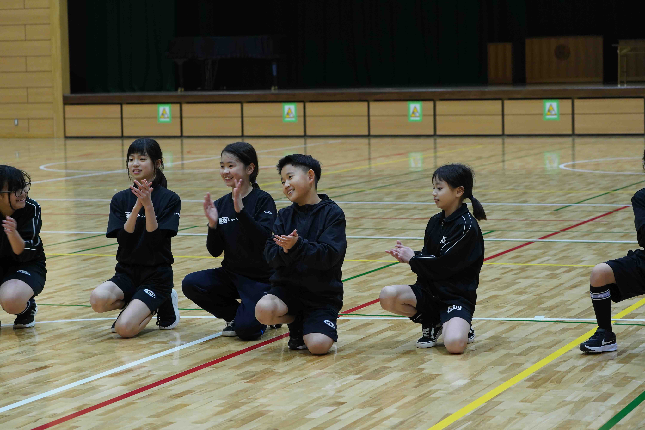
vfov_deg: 13.7
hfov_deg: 20.4
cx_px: 322
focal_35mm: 100
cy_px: 215
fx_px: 1792
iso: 3200
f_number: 6.3
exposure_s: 1/125
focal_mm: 100
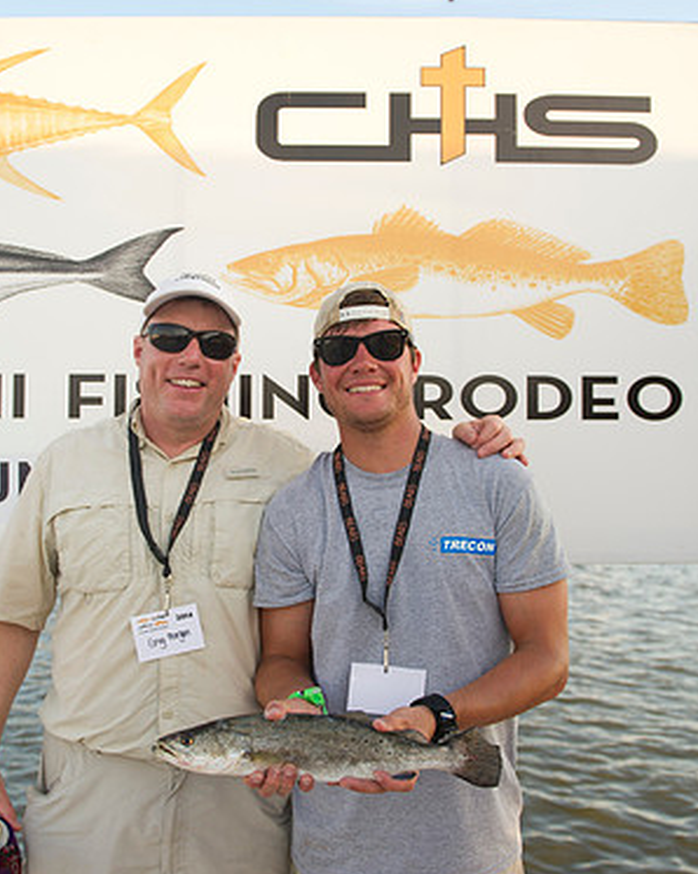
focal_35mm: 35
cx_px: 295
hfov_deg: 42.1
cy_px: 436
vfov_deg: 51.6
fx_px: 905
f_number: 3.5
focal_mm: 24
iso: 125
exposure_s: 1/250
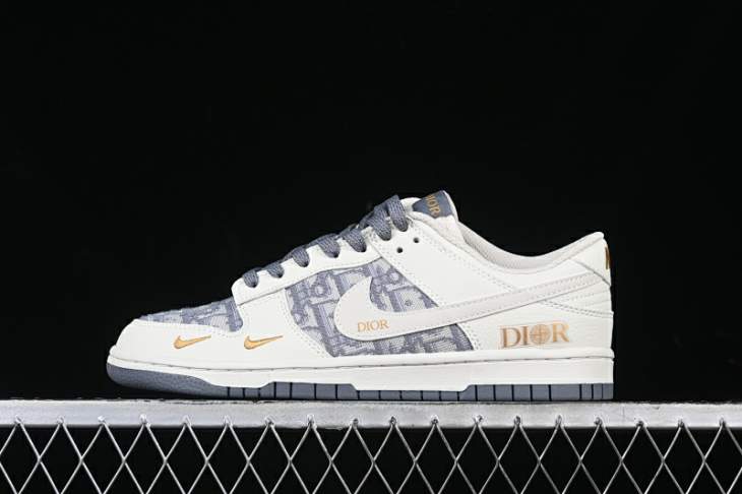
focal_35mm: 75
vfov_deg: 18.2
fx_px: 1545
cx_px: 371
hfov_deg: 27.0
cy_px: 247
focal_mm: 50
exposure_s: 1/80
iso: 160
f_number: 8
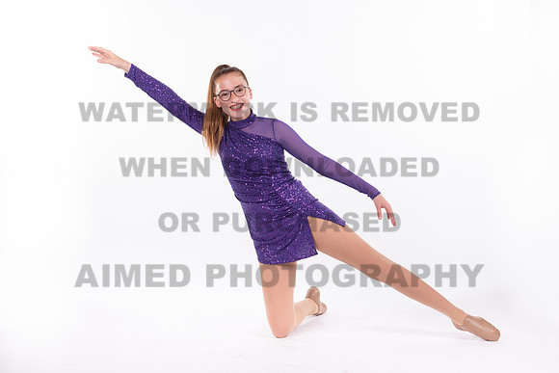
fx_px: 1269
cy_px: 177
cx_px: 280
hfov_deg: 24.8
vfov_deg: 16.7
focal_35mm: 82
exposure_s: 1/200
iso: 320
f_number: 11
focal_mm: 70
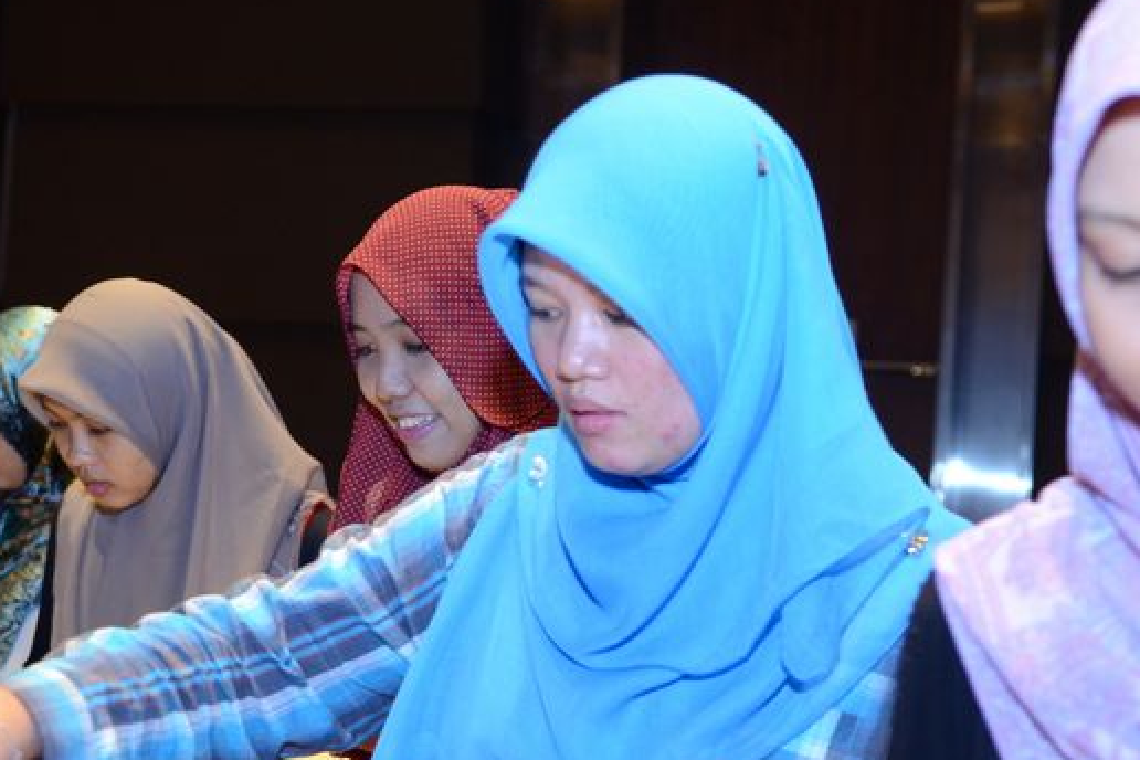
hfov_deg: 31.0
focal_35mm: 65
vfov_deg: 20.8
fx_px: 2058
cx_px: 574
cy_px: 557
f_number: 2.8
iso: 1600
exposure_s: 1/80
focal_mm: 28
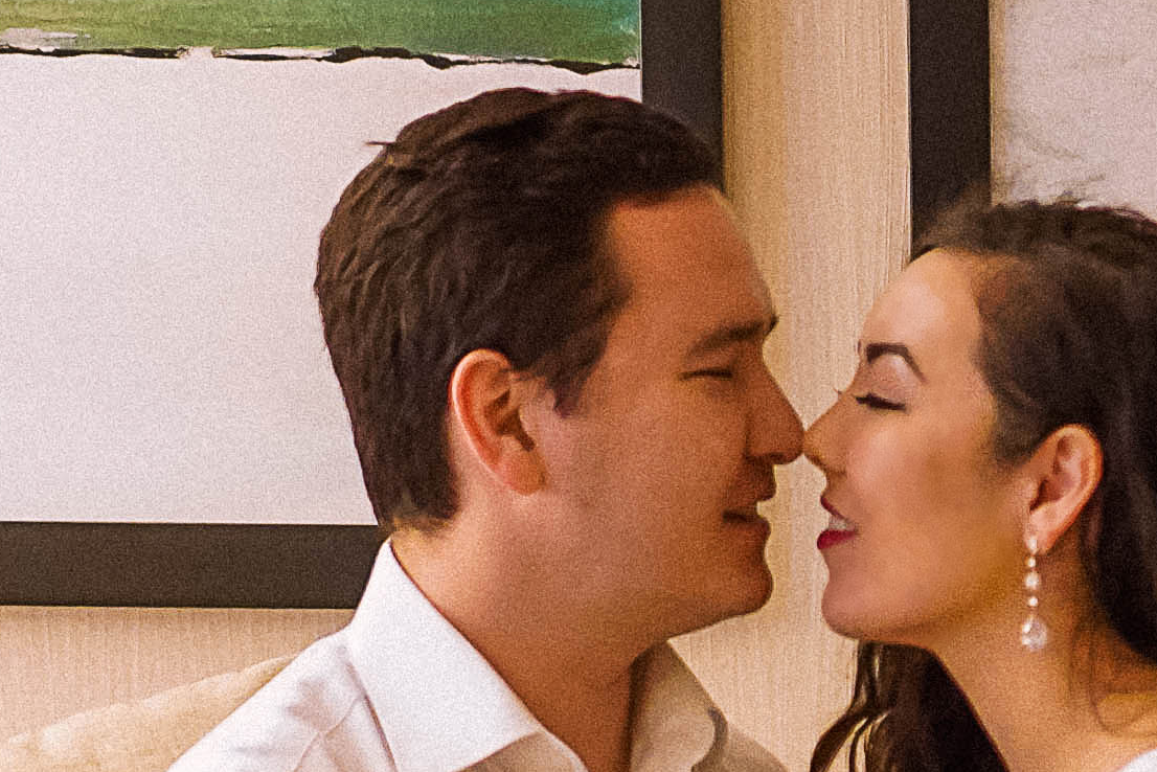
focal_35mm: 185
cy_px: 1276
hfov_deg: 11.0
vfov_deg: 7.3
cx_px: 1139
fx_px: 5947
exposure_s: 1/60
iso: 1600
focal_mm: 35
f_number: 1.8
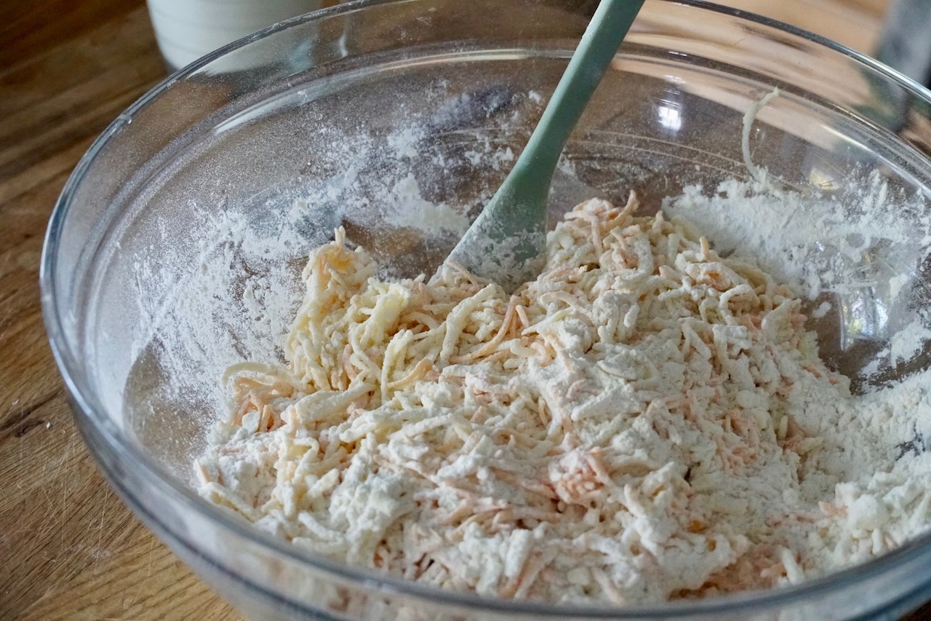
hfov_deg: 30.5
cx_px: 466
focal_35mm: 66
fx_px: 1706
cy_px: 310
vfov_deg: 20.6
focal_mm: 44
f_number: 5
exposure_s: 1/125
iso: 6400
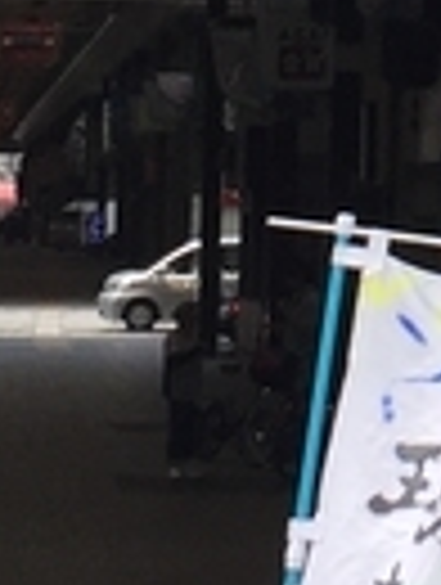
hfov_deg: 6.4
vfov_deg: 8.4
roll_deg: +0.4
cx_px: 806
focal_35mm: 228
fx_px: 3860
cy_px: -432
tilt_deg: +11.6
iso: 32
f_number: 2.2
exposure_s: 1/1647
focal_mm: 4.15
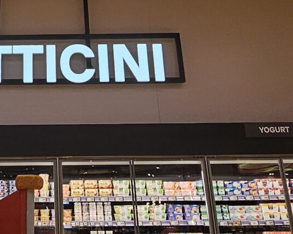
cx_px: 21
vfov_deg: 23.0
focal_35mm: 61
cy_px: -46
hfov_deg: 29.5
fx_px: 529
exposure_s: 1/224
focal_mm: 2.2
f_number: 2.2
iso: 80
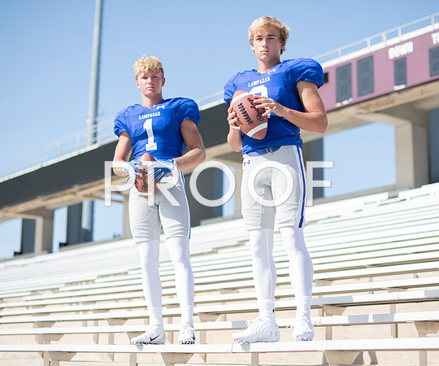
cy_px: 190
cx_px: 248
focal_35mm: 65
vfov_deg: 24.1
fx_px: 856
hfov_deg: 28.7
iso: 64
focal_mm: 50
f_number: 2
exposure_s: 1/1250
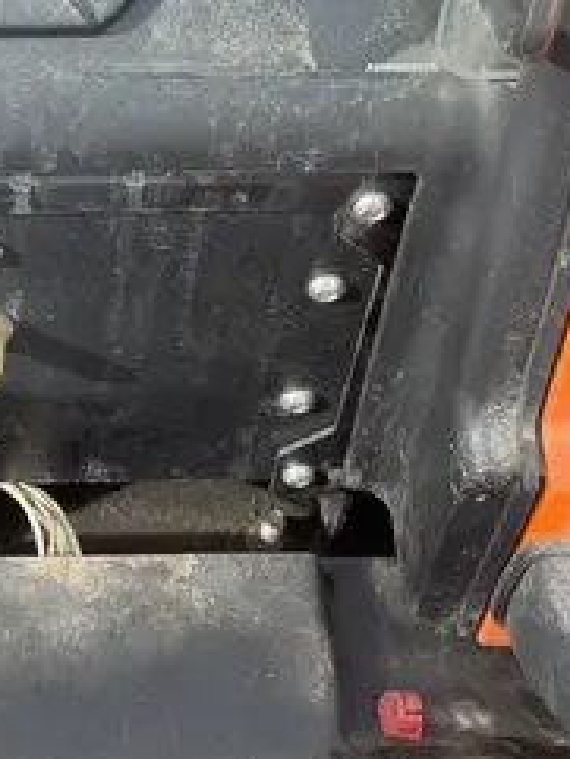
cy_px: 197
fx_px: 1733
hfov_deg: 18.2
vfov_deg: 24.5
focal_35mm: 79
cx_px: -9
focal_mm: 4.2
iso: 32
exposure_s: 1/530
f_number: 1.6
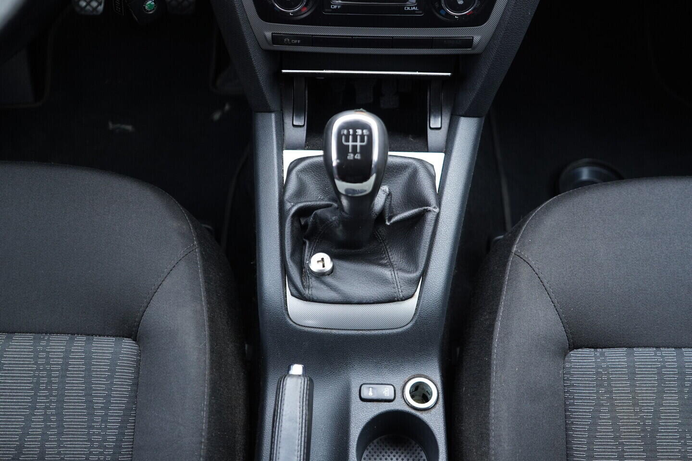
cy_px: 230
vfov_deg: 36.9
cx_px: 346
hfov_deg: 53.1
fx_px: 692
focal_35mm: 36
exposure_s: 1/40
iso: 500
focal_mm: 24
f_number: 2.8
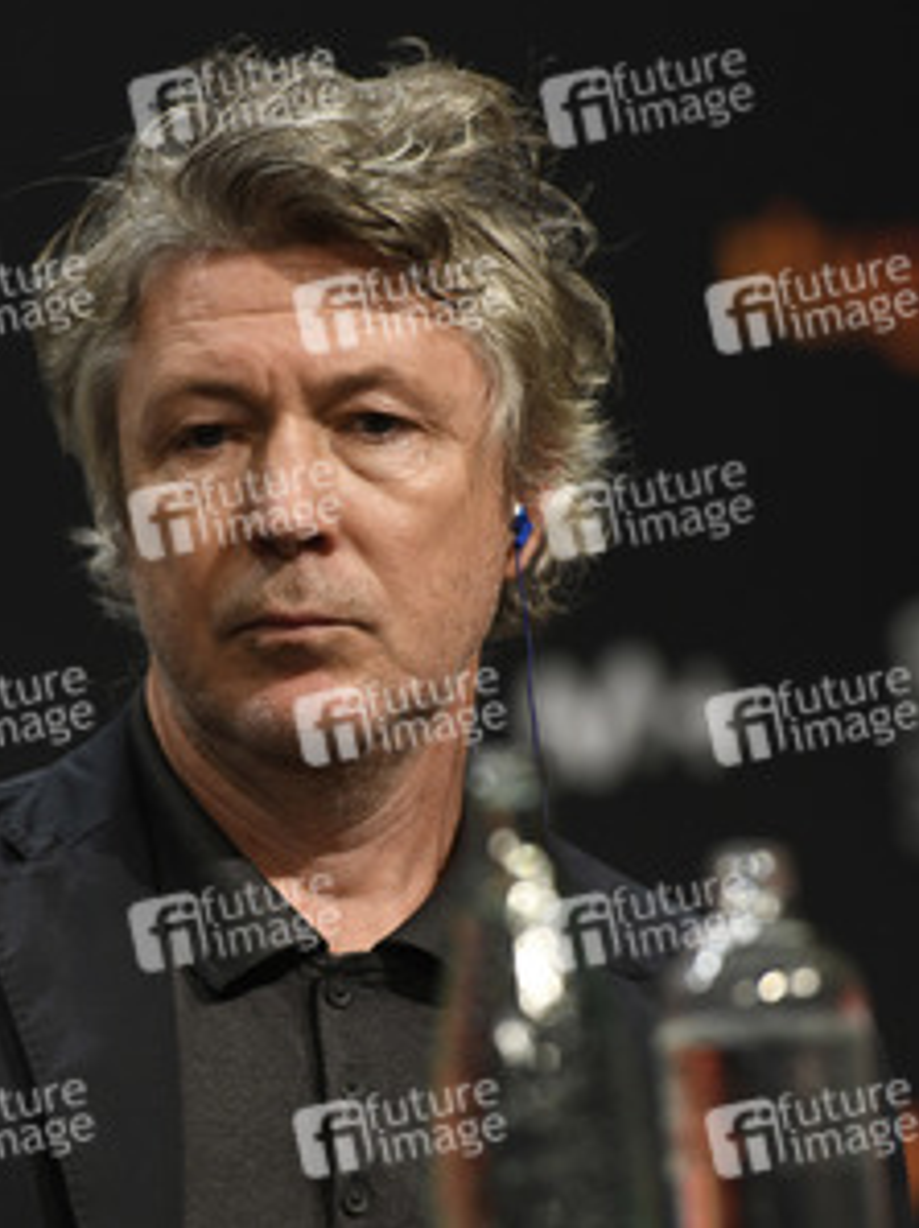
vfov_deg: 6.8
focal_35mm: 291
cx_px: 291
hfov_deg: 5.1
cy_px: 614
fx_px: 10316
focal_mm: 200
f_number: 3.5
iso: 1000
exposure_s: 1/200
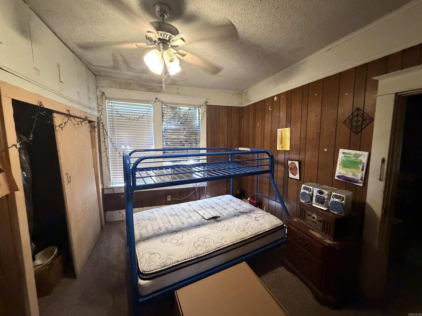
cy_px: 158
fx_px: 171
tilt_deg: -4.4
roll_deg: +0.4
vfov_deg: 85.7
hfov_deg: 102.1
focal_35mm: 14
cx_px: 211
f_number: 2.2
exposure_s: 1/60
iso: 1250
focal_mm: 2.22
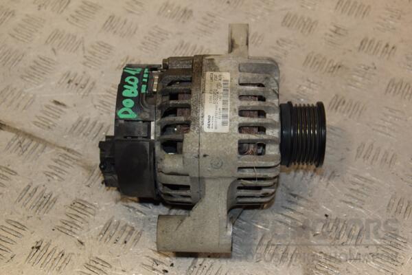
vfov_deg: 22.6
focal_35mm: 60
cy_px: 138
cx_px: 206
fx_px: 687
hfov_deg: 33.4
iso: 800
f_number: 6.3
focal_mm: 40
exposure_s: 1/200
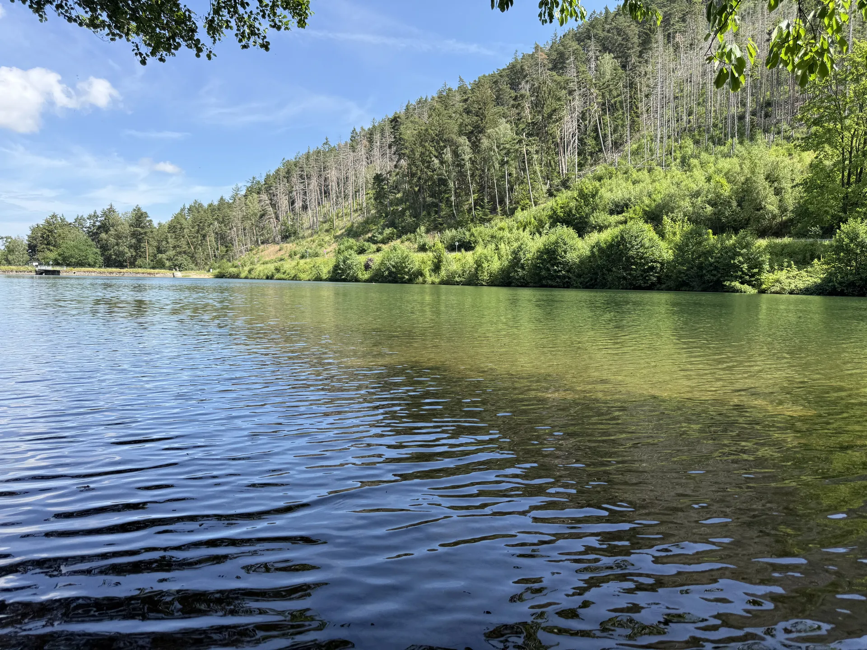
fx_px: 601
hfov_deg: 71.6
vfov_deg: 56.8
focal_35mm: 24
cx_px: 434
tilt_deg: -4.0
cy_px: 325
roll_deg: -1.4
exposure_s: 1/2000
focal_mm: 6.76
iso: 100
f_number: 1.78
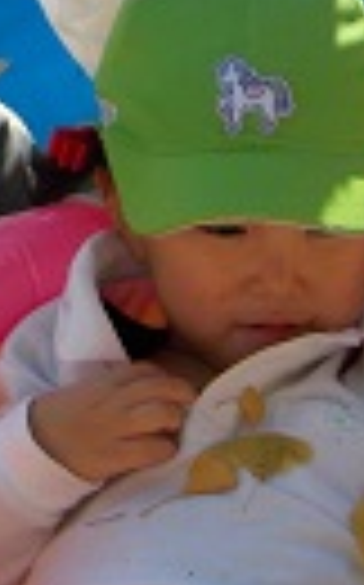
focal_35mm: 98
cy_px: 657
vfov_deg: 20.2
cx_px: 454
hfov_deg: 12.9
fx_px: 1559
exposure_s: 1/800
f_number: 3.3
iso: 125
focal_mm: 4.1
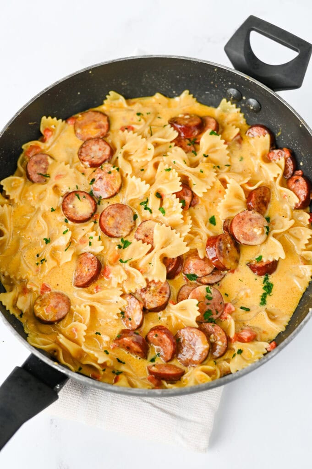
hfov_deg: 26.9
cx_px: 156
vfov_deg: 39.6
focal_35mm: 50
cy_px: 234
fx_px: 651
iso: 220
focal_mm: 50
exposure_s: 1/100
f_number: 4
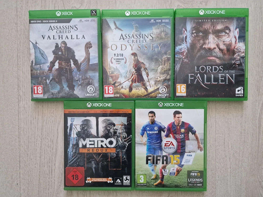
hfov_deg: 73.9
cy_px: 98
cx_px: 132
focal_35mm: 23
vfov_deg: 58.9
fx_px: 175
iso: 640
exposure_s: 1/50
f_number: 1.8
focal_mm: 6.4
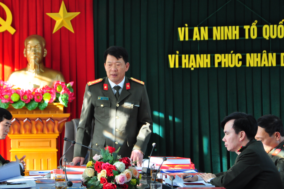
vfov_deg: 7.3
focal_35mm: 187
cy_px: 78
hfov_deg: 11.0
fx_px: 1473
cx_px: 79
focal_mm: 80
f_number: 5.3
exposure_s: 1/40
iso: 400
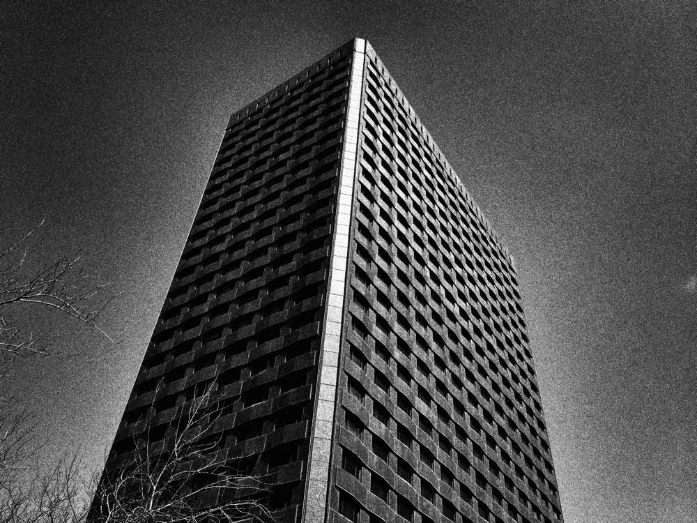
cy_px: 262
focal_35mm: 35
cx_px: 348
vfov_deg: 40.7
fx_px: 705
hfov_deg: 52.6
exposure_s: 1/968
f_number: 2.4
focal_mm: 4.28
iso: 64
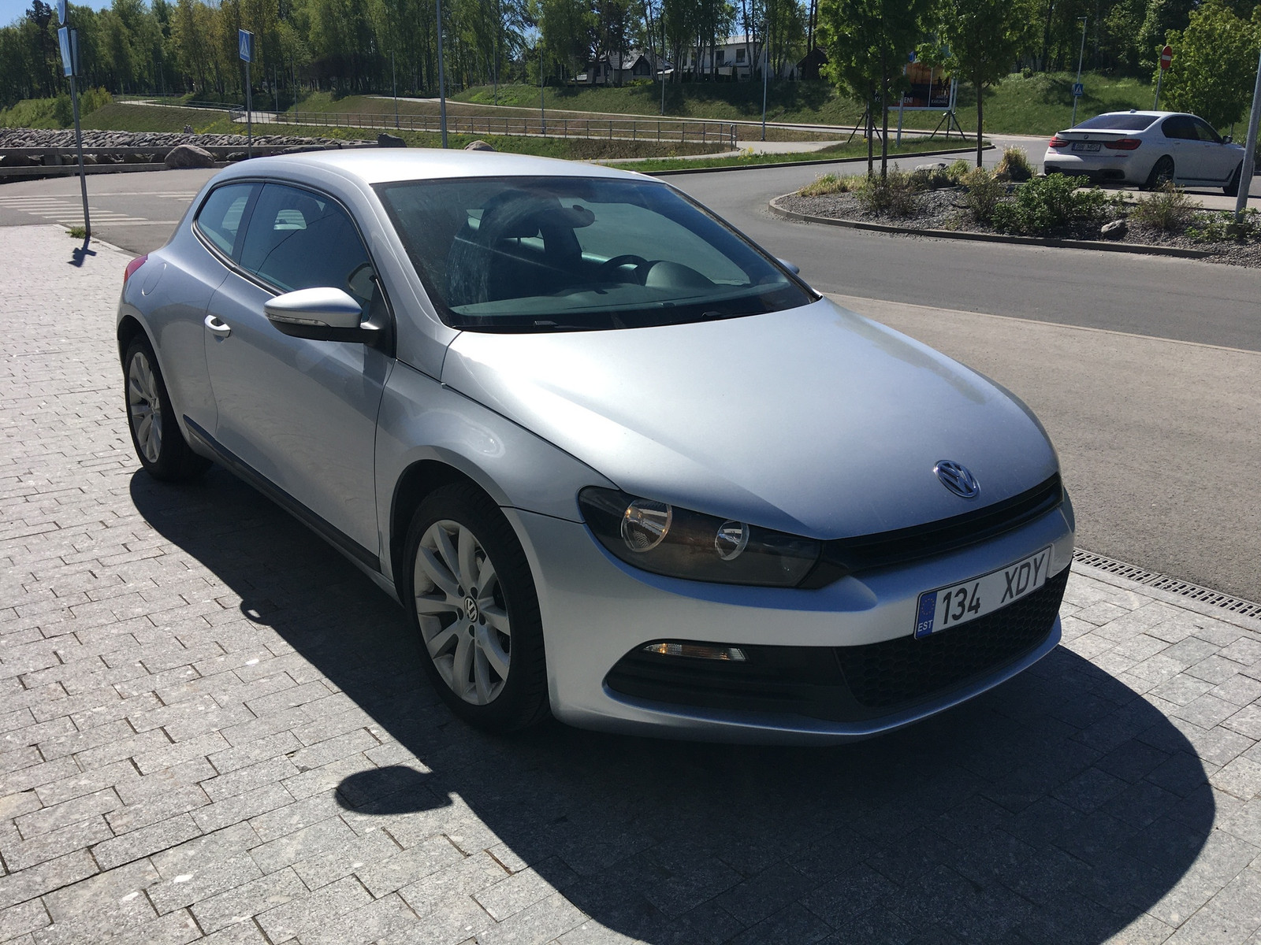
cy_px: 472
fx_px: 1056
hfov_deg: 61.7
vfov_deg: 48.2
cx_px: 630
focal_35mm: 29
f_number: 2.2
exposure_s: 1/2481
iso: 25
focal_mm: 4.15
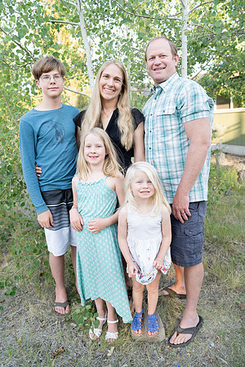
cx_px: 122
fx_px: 245
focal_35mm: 24
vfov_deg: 73.7
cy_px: 184
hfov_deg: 53.1
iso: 320
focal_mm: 24
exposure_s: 1/160
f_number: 3.2
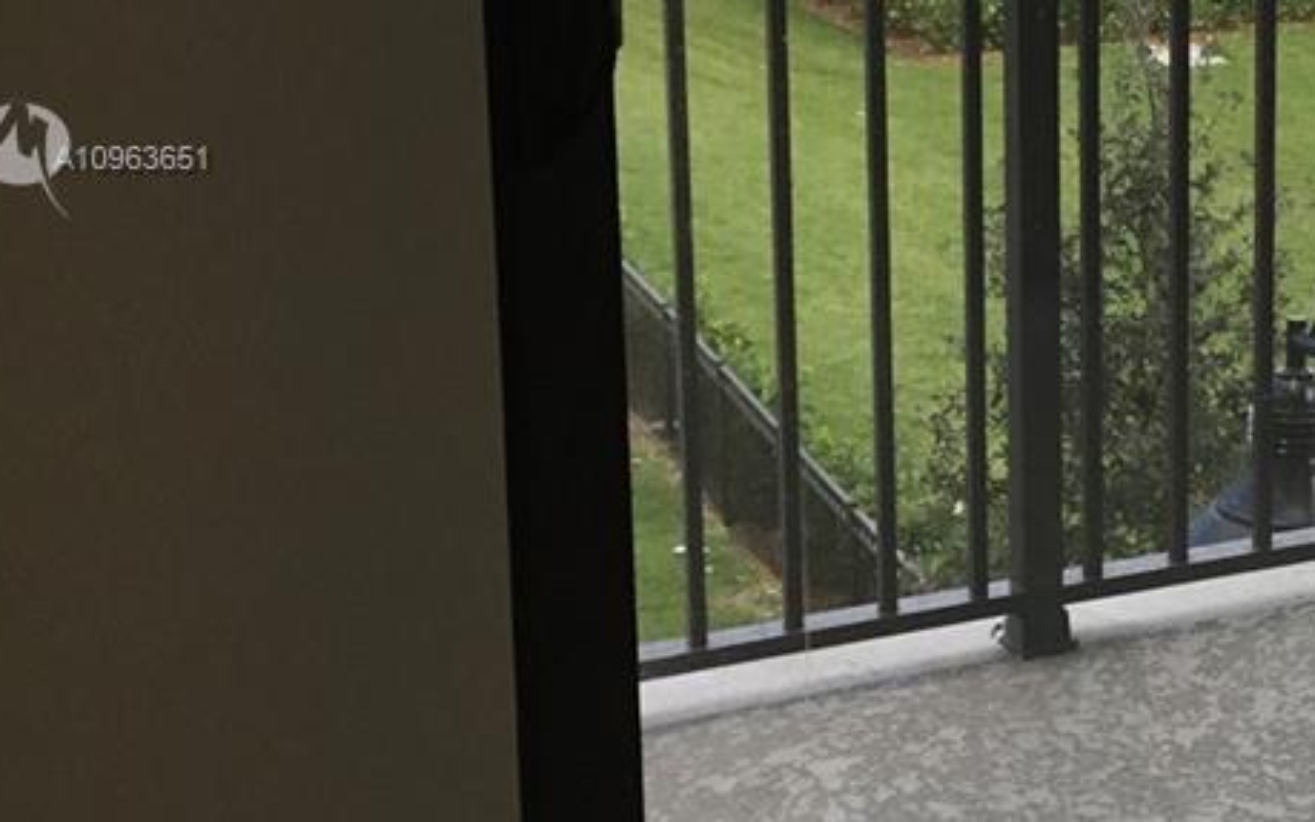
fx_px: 3082
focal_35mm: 86
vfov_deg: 15.1
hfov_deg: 23.3
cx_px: 1246
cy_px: 160
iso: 25
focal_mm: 3.3
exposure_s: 1/172
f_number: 2.4
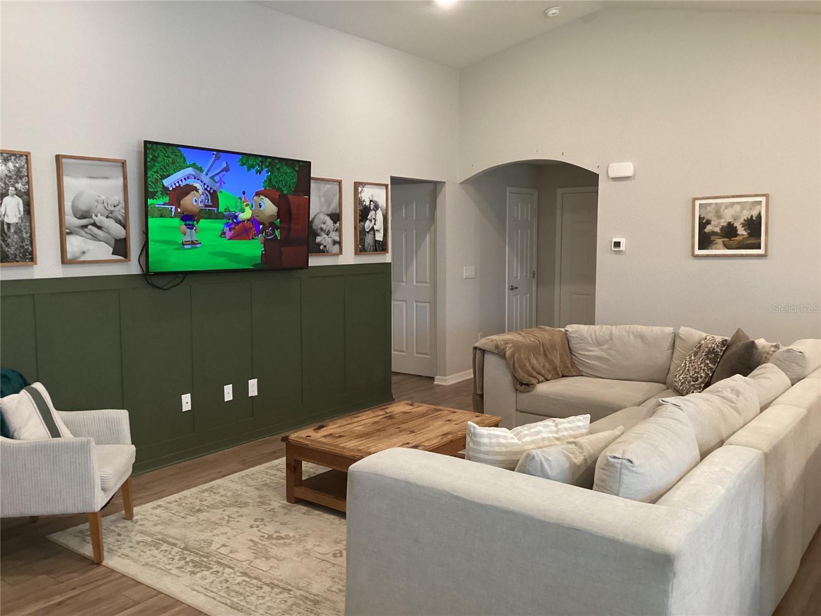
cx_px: 410
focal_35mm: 31
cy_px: 308
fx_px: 735
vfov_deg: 45.4
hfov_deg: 58.4
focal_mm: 3.3
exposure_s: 1/60
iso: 400
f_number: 2.4
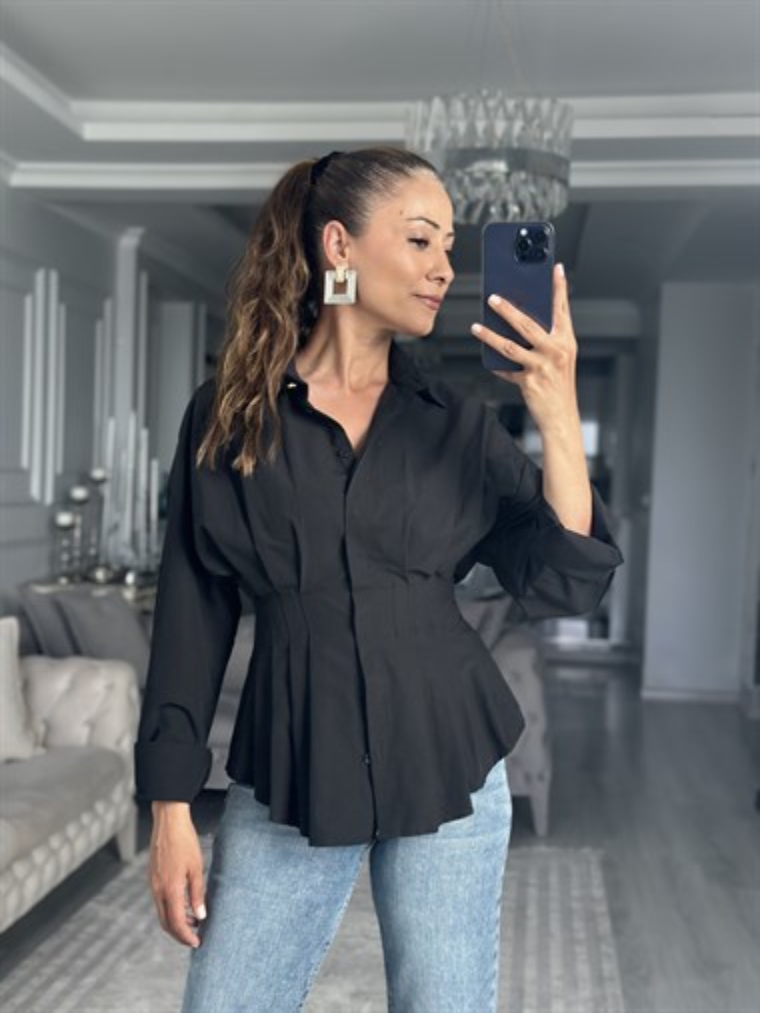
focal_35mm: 48
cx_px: 380
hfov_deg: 30.3
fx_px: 1404
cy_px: 506
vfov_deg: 39.6
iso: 80
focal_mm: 6.86
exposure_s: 1/135
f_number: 1.78
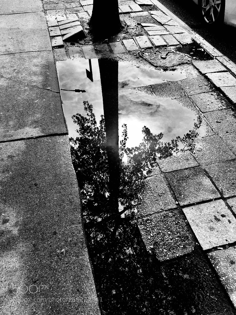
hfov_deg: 48.2
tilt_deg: -45.7
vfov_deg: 61.7
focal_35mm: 29
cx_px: 118
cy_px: 158
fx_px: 264
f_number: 2.2
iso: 32
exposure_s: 1/989
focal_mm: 4.15
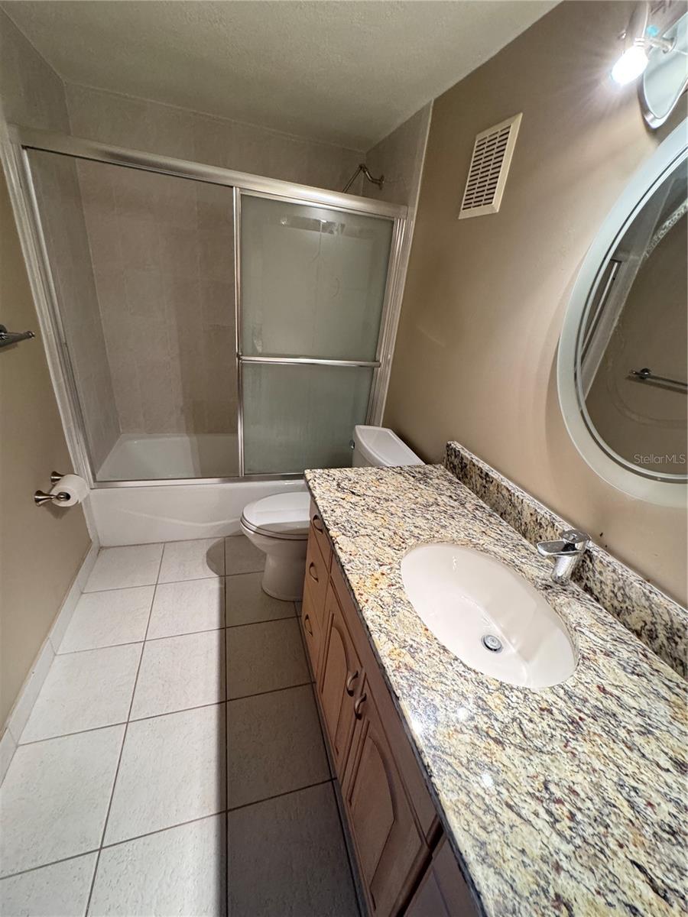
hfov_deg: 85.7
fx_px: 371
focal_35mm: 14
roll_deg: -6.9
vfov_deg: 102.1
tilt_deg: -26.4
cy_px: 458
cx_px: 344
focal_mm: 2.22
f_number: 2.2
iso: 400
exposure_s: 1/60
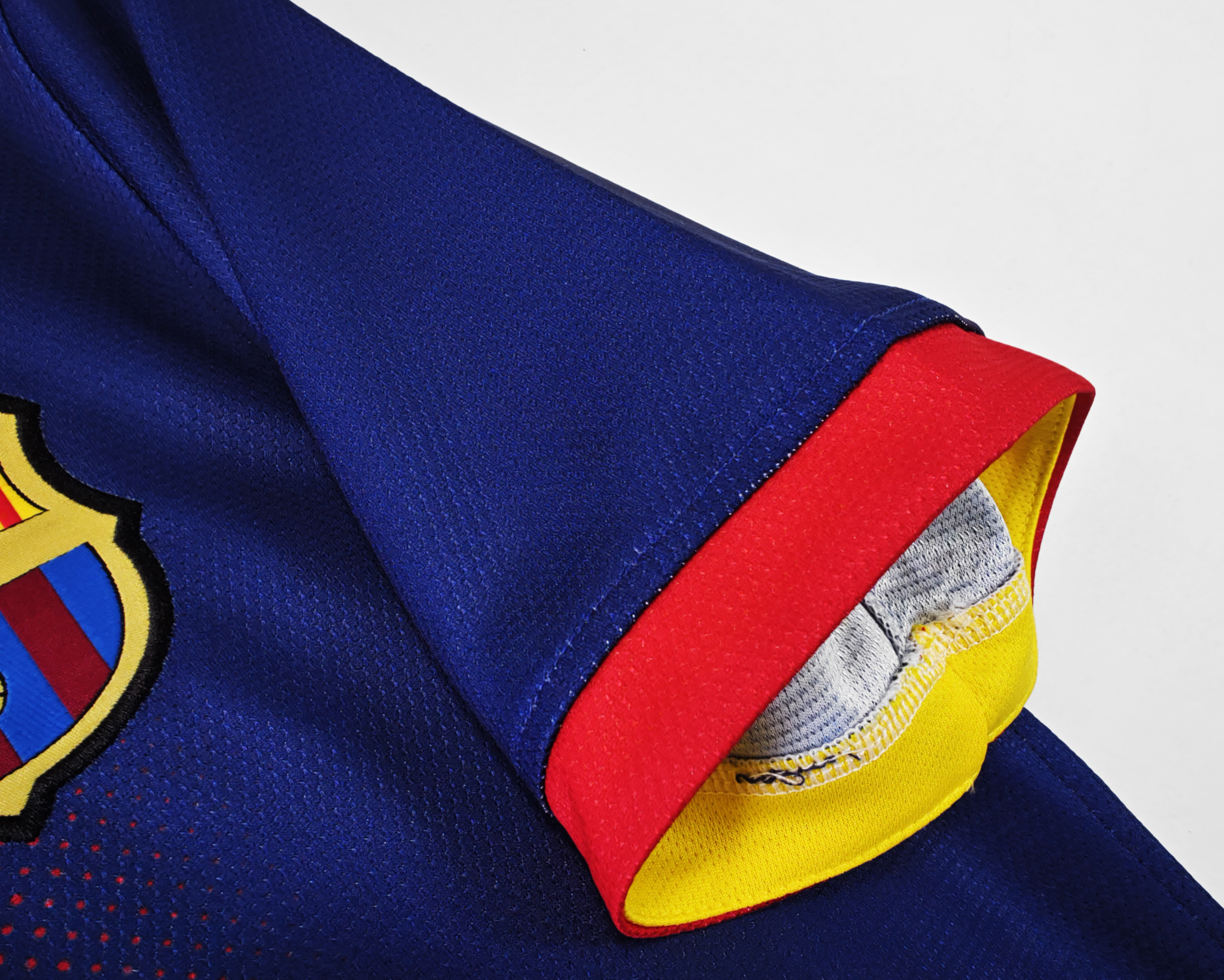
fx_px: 906
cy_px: 478
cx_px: 636
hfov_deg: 68.1
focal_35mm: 25
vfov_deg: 56.8
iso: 70
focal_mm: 2.59
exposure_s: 1/50
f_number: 2.2
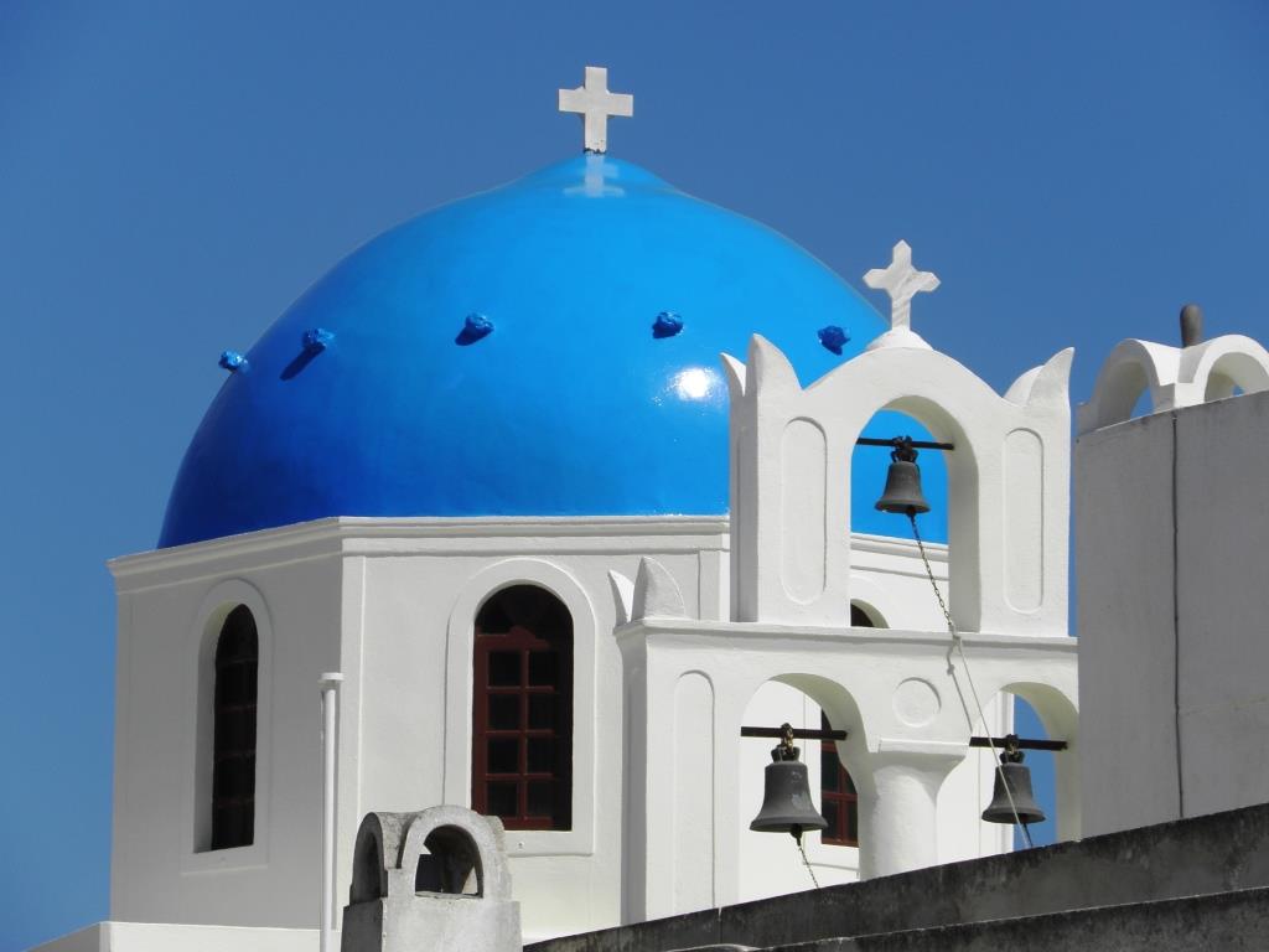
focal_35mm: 268
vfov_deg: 5.5
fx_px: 9825
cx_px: 634
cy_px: 476
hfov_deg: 7.4
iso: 64
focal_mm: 47.71
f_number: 5.6
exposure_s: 1/640
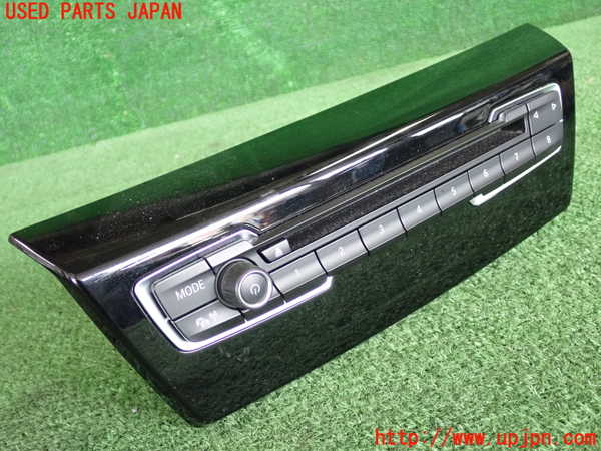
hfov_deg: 45.8
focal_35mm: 41
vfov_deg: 35.1
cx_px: 300
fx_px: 712
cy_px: 226
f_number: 2.8
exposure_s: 1/125
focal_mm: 7.31
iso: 1250
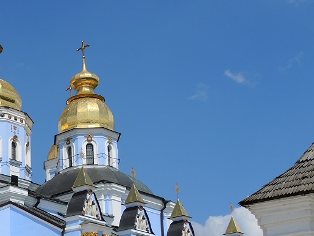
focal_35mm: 71
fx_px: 644
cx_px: -73
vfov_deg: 20.2
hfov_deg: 24.5
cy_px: 224
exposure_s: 1/1250
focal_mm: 6
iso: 80
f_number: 4
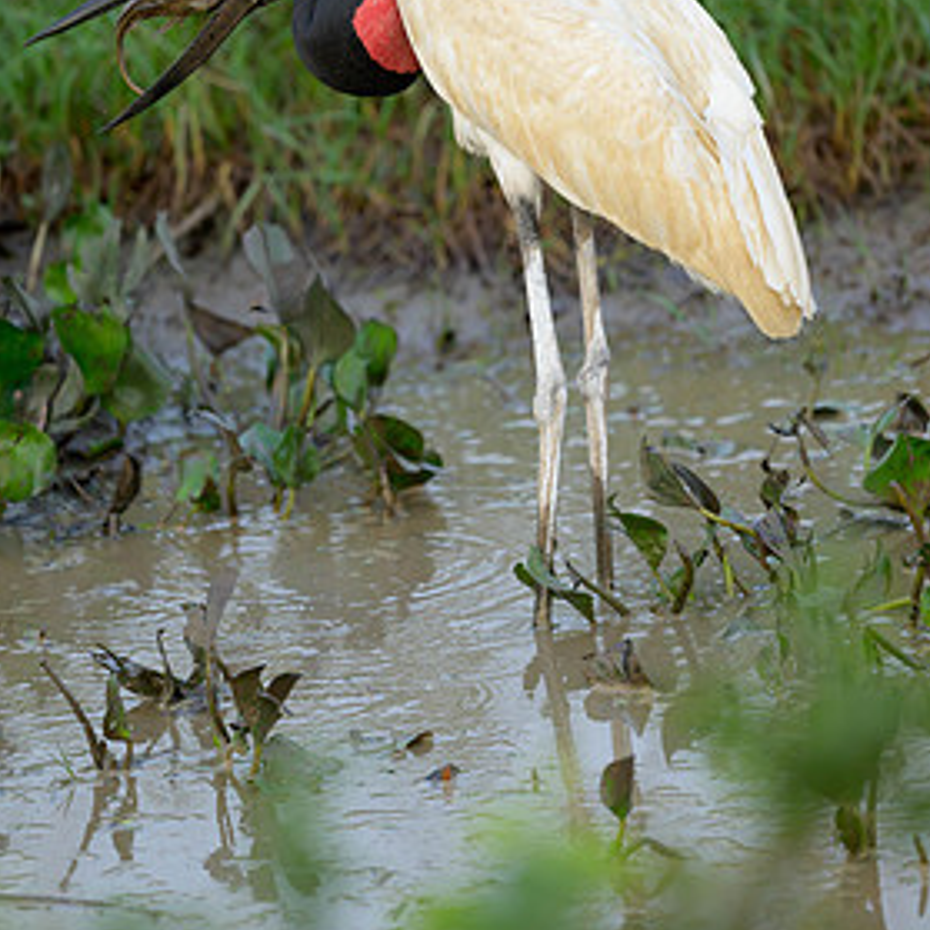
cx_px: 443
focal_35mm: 549
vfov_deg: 3.2
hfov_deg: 3.2
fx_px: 16687
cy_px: 197
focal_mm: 400
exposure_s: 1/640
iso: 800
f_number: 2.8
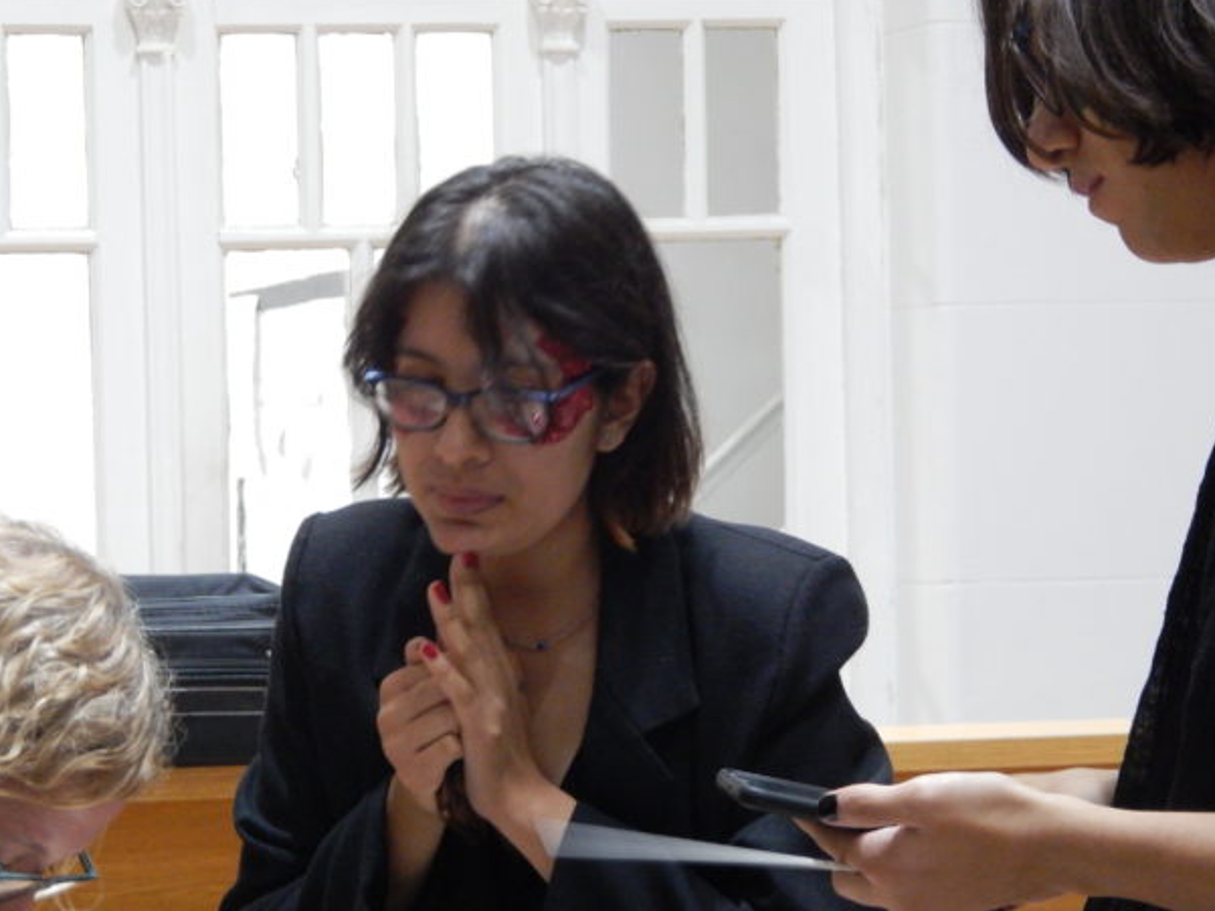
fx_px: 5161
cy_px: 539
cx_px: 463
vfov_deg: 10.1
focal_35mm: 147
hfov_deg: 13.4
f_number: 4.6
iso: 200
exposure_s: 1/3
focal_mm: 20.5
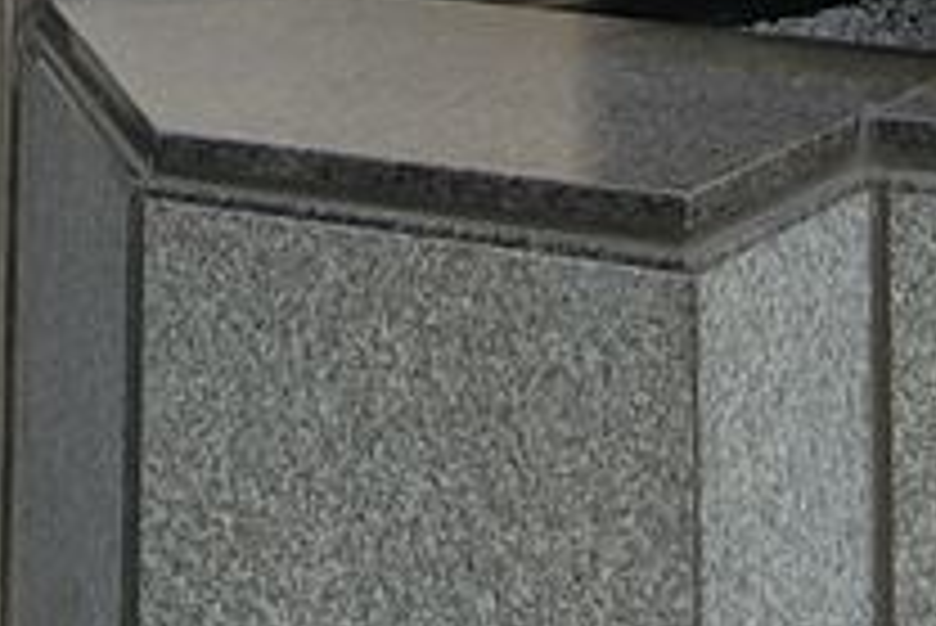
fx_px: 3955
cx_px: 562
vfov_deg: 7.9
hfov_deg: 13.5
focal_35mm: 152
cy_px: -1189
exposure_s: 1/250
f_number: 2.7
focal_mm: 4.06
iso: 80
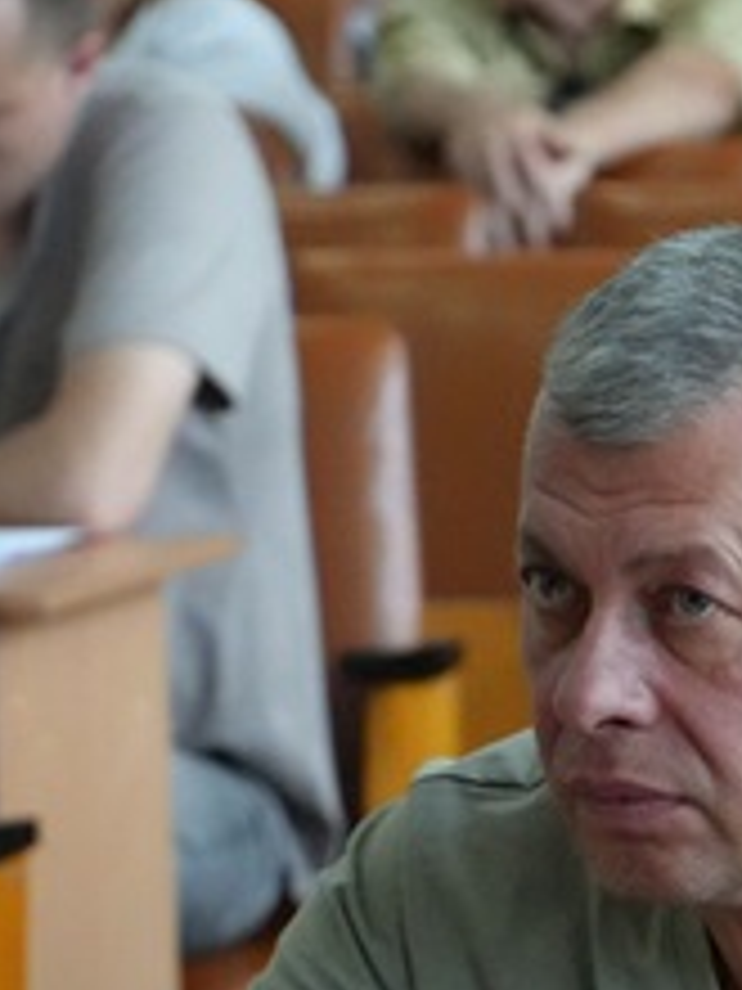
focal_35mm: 354
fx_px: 10117
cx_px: 693
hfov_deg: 4.2
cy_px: 673
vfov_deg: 5.6
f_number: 5.6
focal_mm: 90
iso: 6400
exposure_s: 1/125
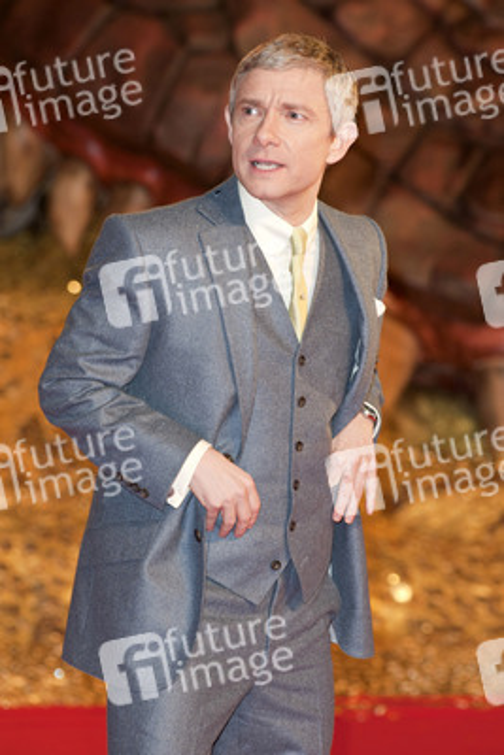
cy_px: 378
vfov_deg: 14.1
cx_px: 252
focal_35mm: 145
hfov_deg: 9.5
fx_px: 3042
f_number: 5.6
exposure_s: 1/160
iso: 1000
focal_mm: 145
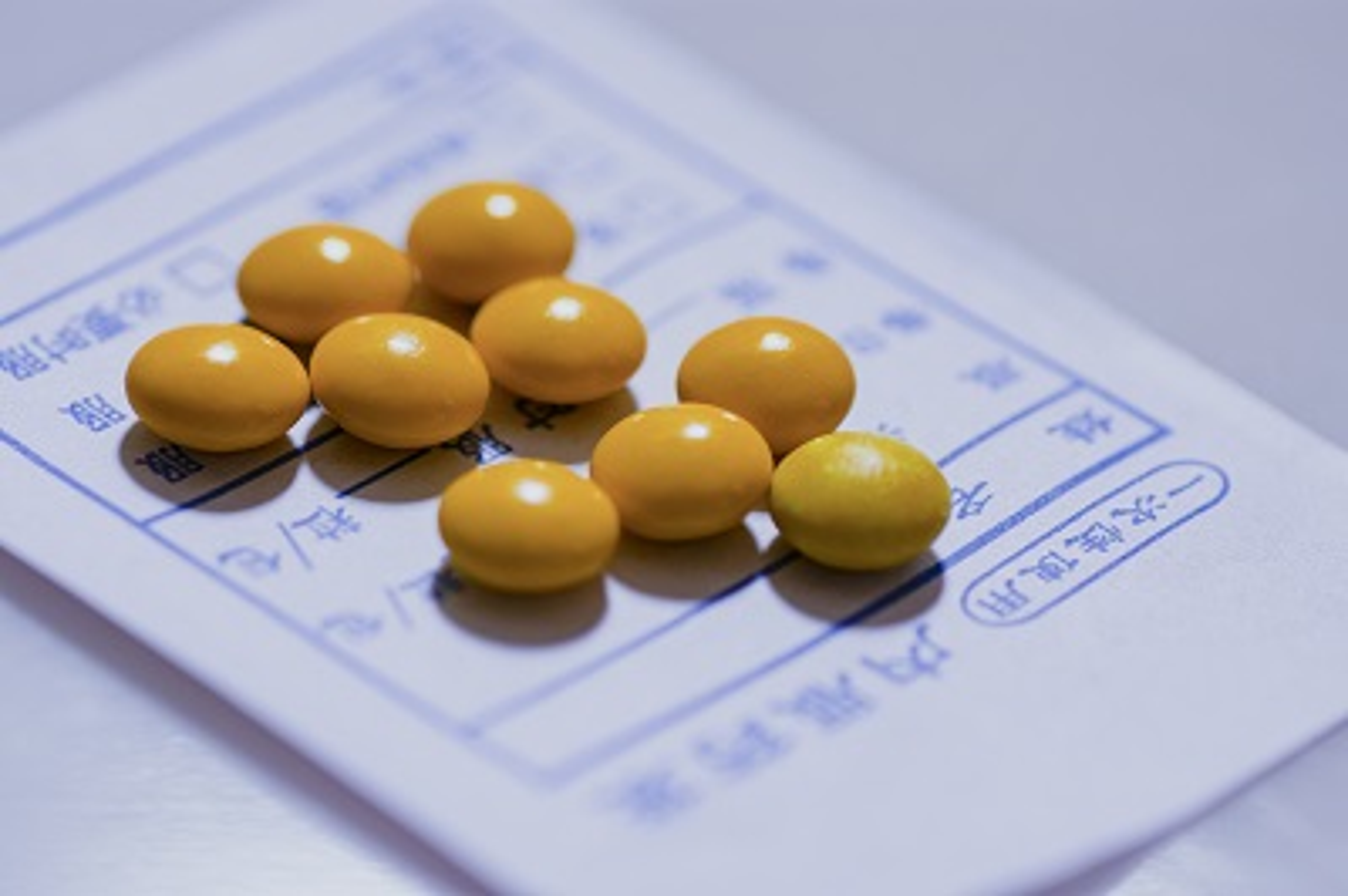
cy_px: 448
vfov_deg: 8.7
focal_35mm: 158
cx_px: 674
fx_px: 5893
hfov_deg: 13.1
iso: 800
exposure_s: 1/125
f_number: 5
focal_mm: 105
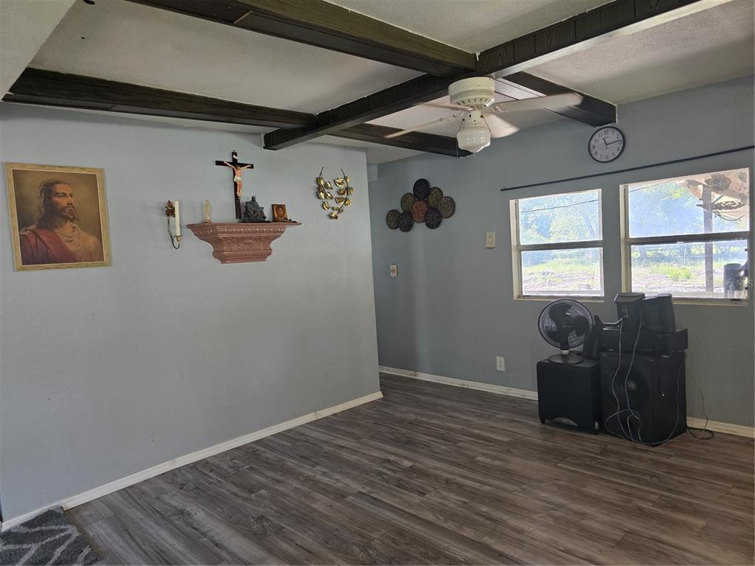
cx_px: 378
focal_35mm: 23
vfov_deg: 58.9
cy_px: 283
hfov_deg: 73.9
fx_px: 502
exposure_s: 1/120
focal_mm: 6.3
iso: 400
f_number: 1.7
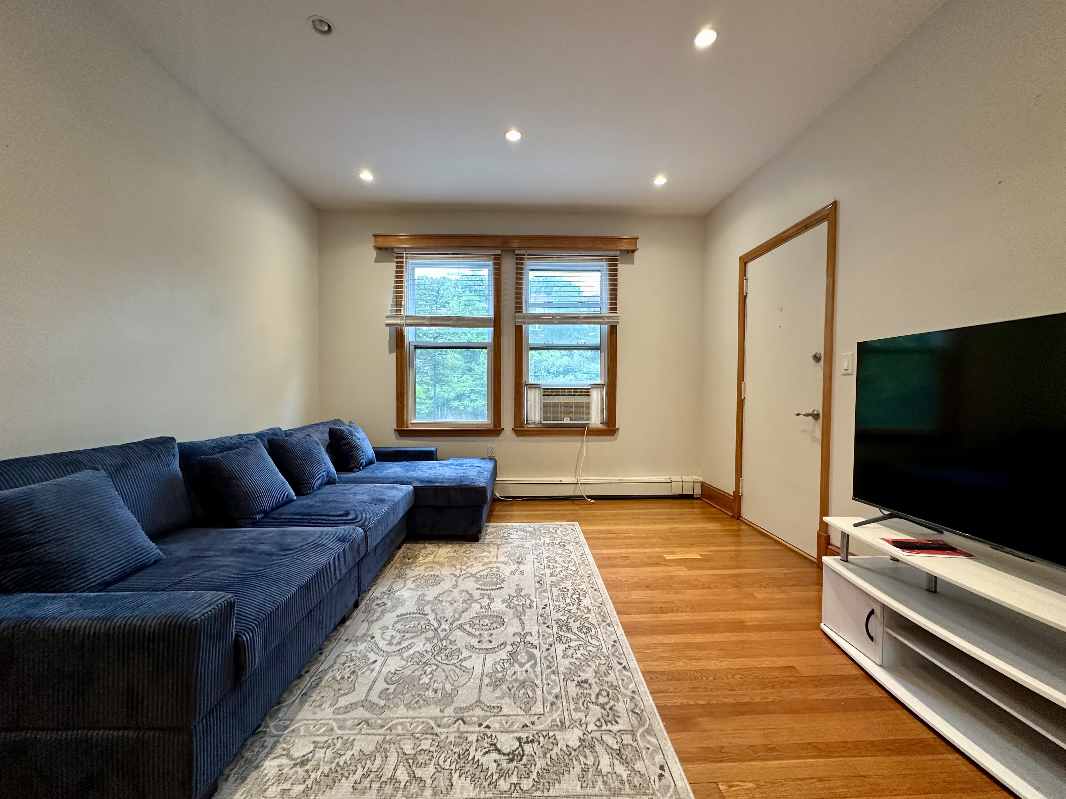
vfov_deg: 85.7
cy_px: 400
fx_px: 431
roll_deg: -0.7
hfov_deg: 102.1
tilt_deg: -0.6
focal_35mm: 14
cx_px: 533
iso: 160
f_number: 2.2
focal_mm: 2.22
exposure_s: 1/60
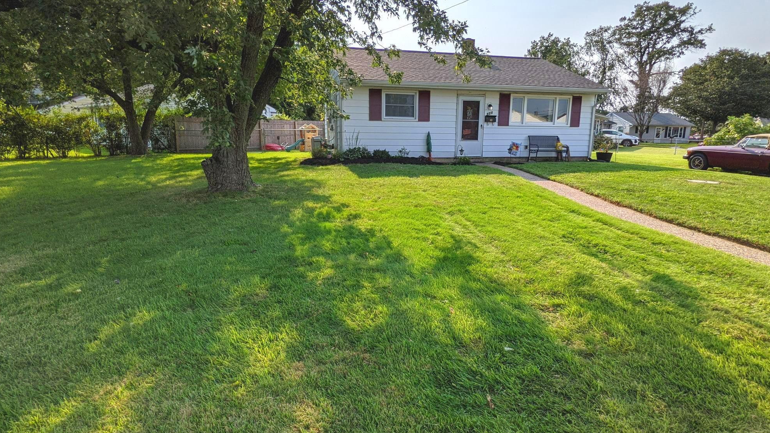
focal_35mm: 18
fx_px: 368
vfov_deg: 60.9
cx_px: 386
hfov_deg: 92.7
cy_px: 198
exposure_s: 1/2012
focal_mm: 2.22
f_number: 2.2
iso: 35
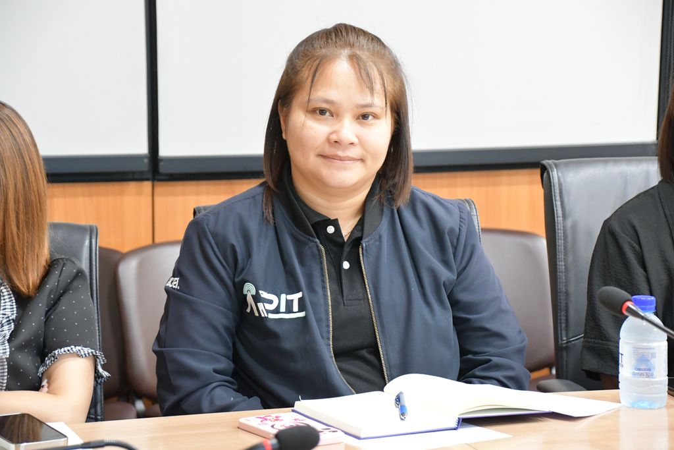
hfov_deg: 18.3
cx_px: 337
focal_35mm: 112
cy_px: 225
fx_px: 2097
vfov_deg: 12.2
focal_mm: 75
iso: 4500
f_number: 5
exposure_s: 1/60
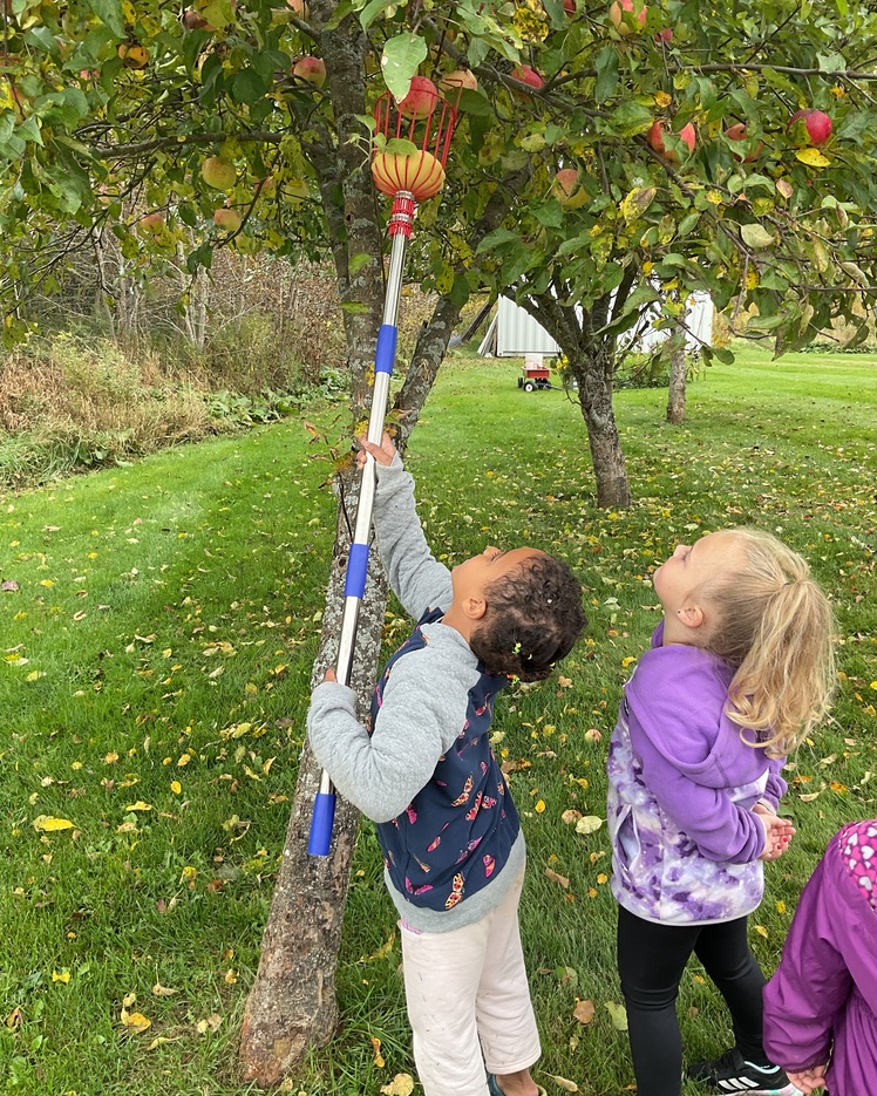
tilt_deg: -13.8
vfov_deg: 57.1
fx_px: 1006
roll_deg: +0.5
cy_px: 508
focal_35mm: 31
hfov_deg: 47.1
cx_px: 442
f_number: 1.8
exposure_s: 1/190
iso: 16
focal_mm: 3
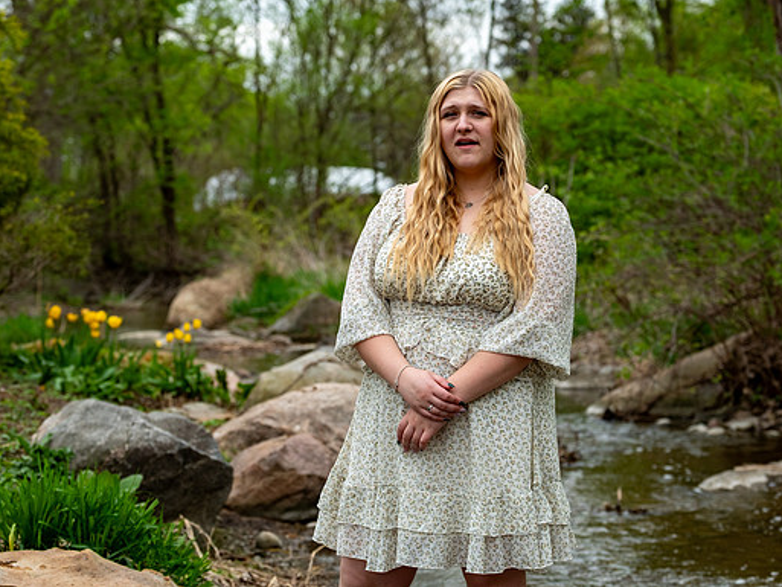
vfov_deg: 14.8
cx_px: 377
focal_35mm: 100
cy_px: 294
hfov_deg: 19.6
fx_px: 2260
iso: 250
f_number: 4
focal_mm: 61
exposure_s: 1/320
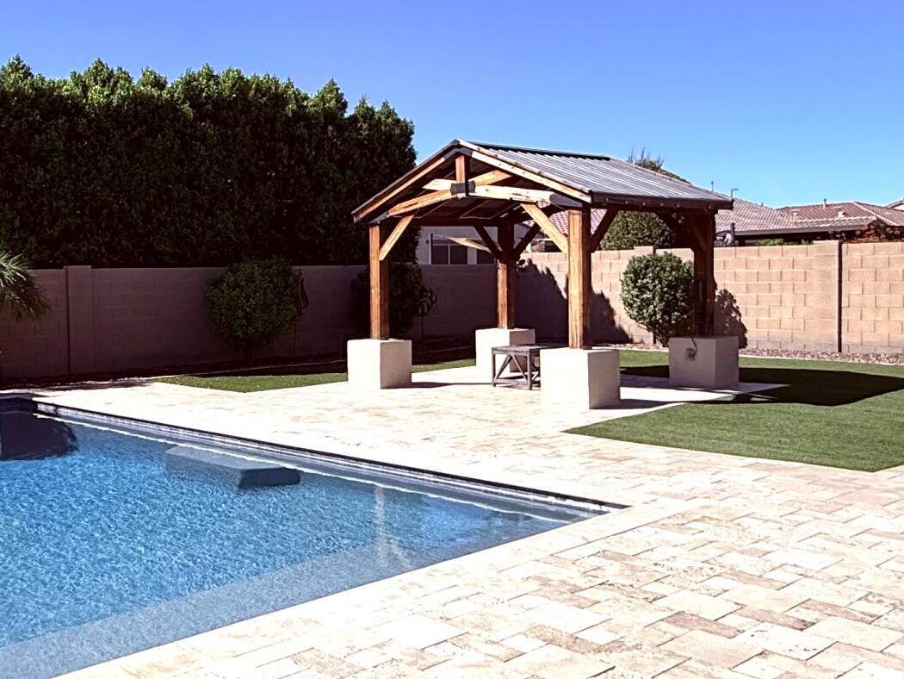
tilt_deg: -1.8
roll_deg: +1.3
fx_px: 1045
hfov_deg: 45.9
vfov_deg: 36.0
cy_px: 318
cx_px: 286
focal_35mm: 40
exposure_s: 1/3289
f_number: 2.2
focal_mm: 2.22
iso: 50
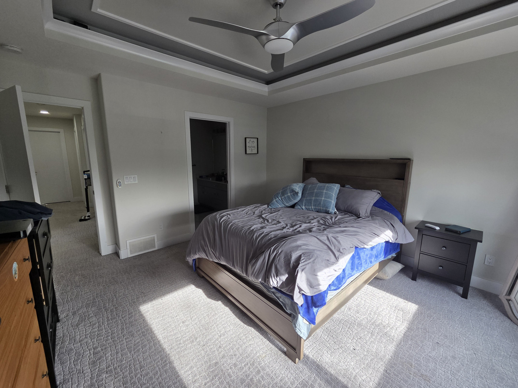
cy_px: 194
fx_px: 195
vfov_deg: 89.9
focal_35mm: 13
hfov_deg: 106.2
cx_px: 259
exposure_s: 1/120
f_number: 2.2
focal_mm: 2.2
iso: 80
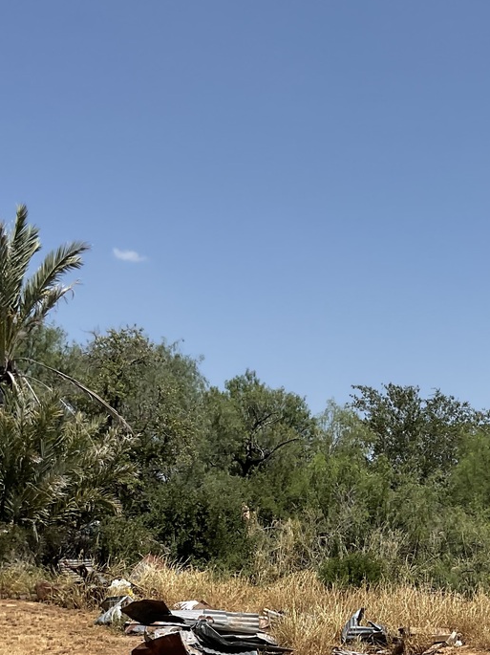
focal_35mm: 61
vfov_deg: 29.6
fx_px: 1152
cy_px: 651
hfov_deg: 23.7
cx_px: 377
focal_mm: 3
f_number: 1.8
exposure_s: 1/2959
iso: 16
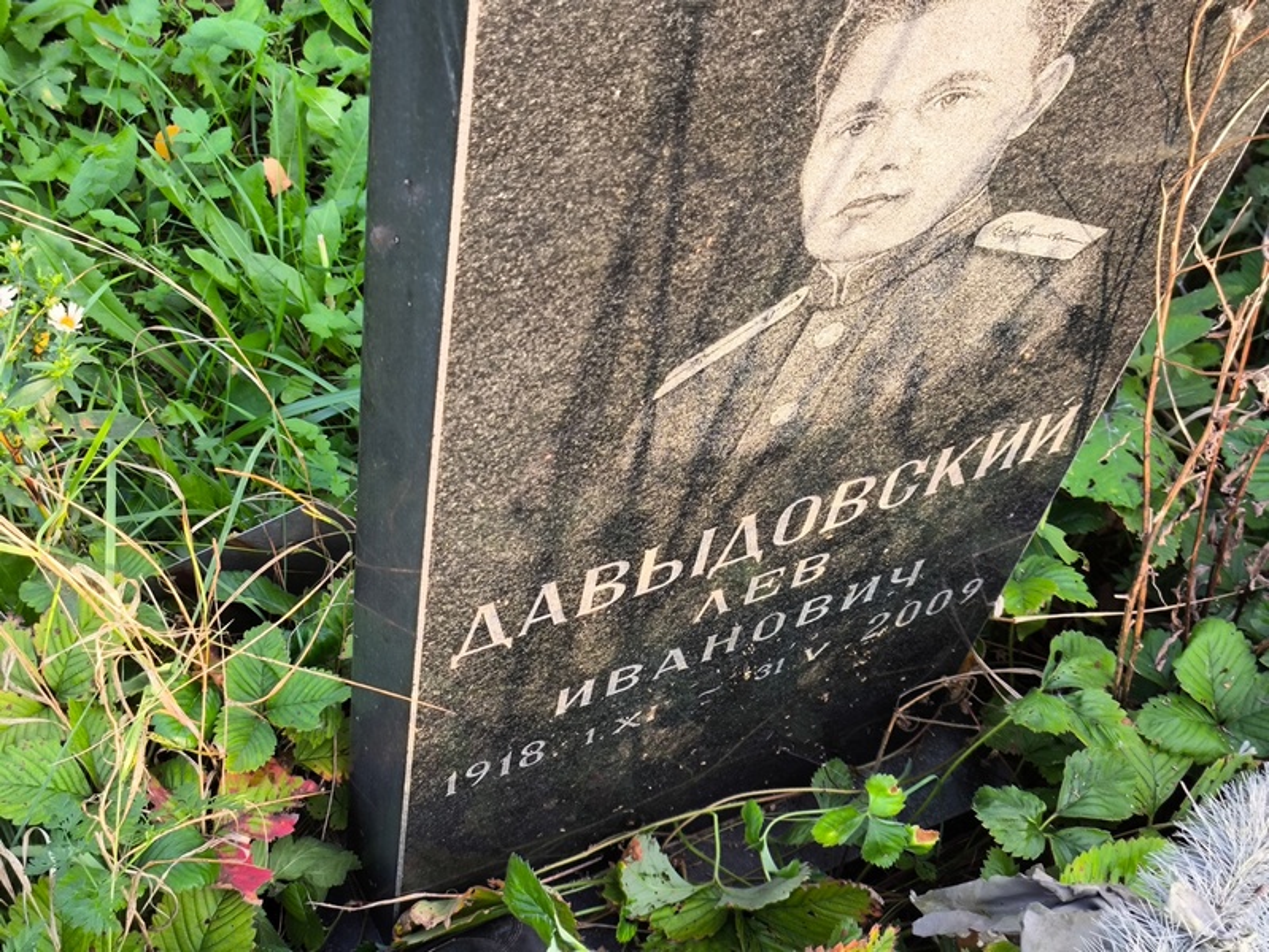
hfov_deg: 38.2
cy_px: 476
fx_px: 1834
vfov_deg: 29.1
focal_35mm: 50
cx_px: 634
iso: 64
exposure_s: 1/100
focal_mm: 4.71
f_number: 1.7
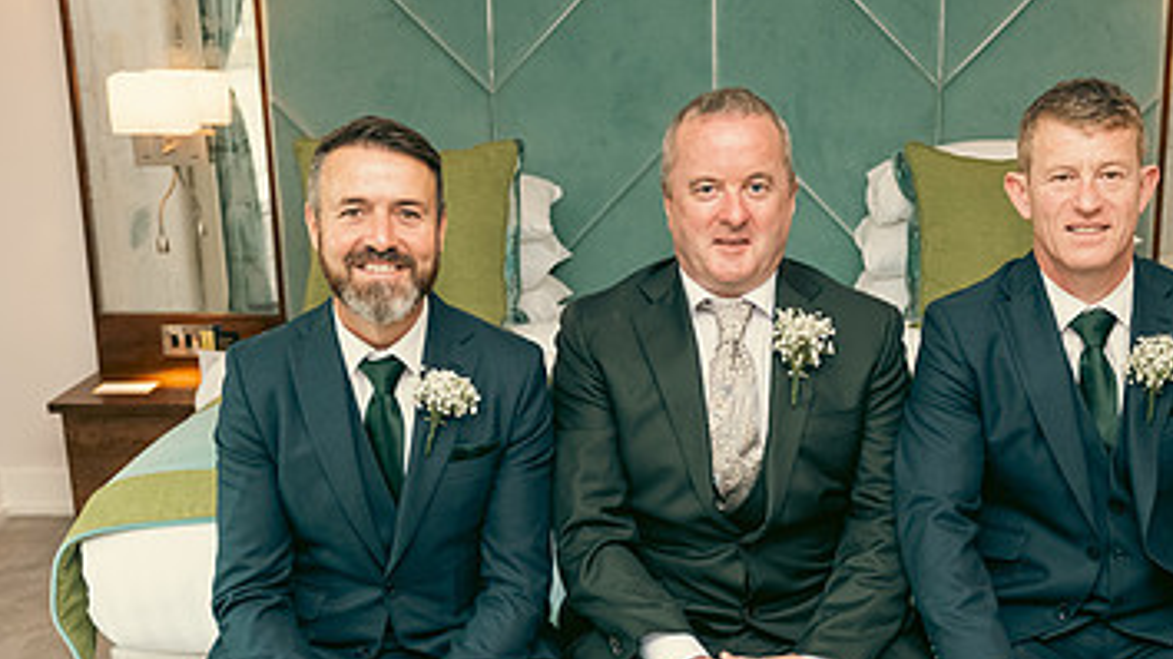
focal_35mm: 55
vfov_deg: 21.5
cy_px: 548
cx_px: 746
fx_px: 1710
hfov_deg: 37.6
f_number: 3.5
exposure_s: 1/160
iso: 800
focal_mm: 32
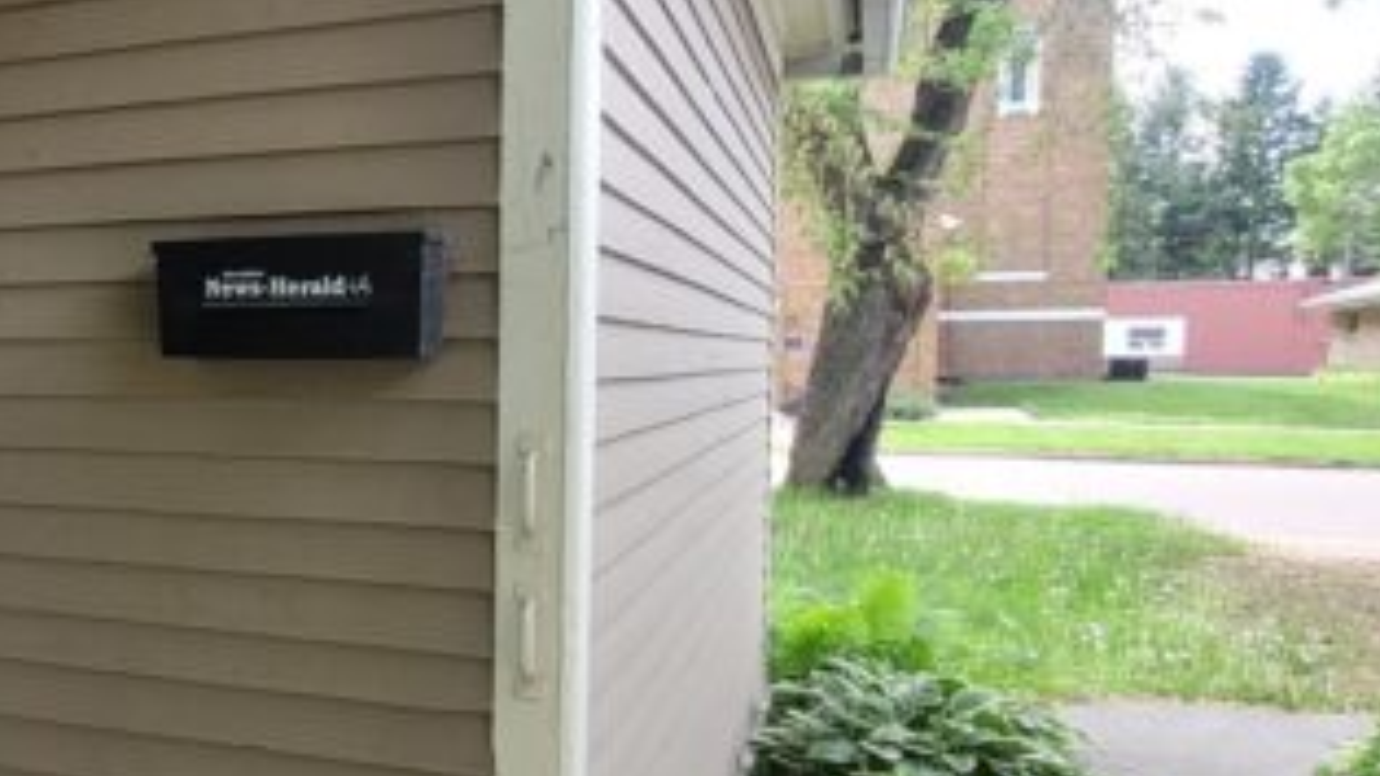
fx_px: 1317
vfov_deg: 32.7
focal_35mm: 36
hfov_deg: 50.1
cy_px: 482
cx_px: 180
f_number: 2.2
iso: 50
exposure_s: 1/120
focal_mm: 1.74
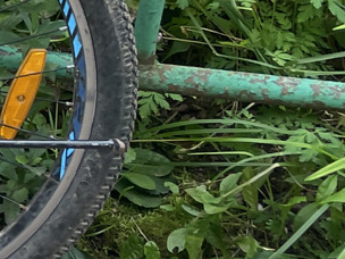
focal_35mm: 171
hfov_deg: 9.6
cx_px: -596
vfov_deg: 8.5
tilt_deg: -18.9
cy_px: -133
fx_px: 1704
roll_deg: +1.9
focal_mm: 4.2
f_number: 1.6
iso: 40
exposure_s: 1/121
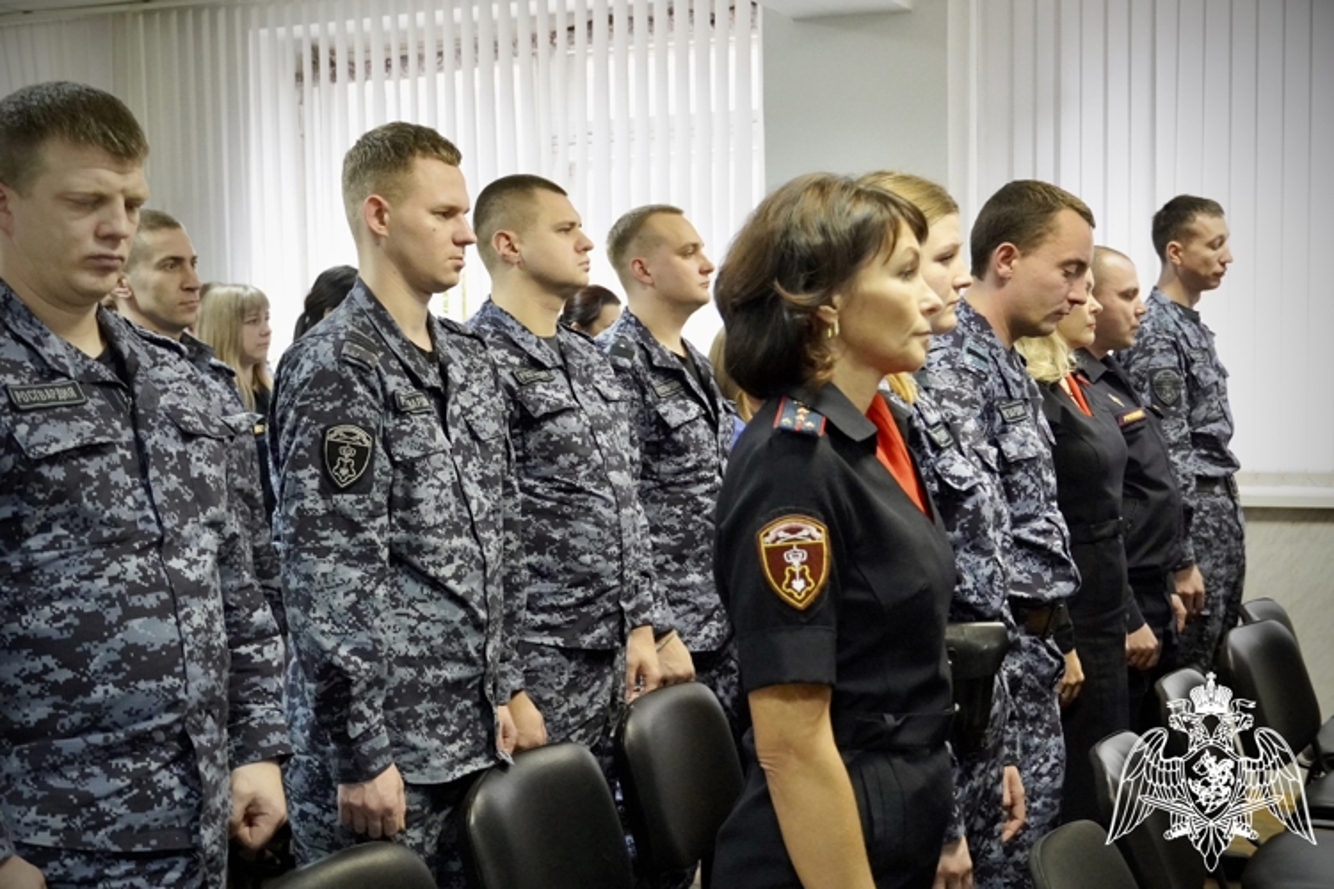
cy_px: 444
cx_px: 667
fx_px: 1834
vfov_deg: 27.3
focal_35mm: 50
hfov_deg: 40.0
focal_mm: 33
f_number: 4.5
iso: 6400
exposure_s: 1/100
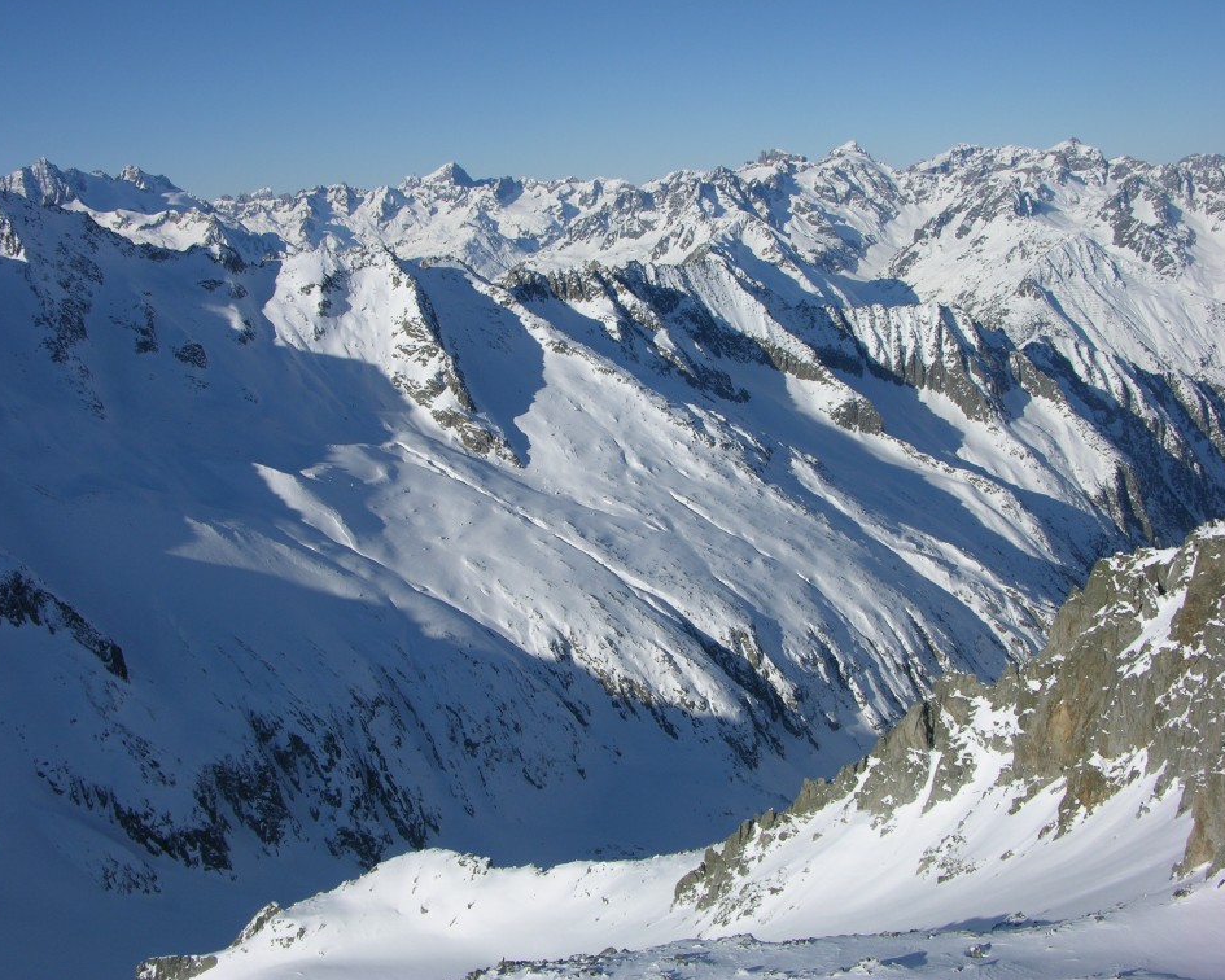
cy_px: 485
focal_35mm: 37
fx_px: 1341
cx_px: 587
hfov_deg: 49.1
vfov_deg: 40.1
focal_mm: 8.9
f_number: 8
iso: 50
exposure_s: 1/376
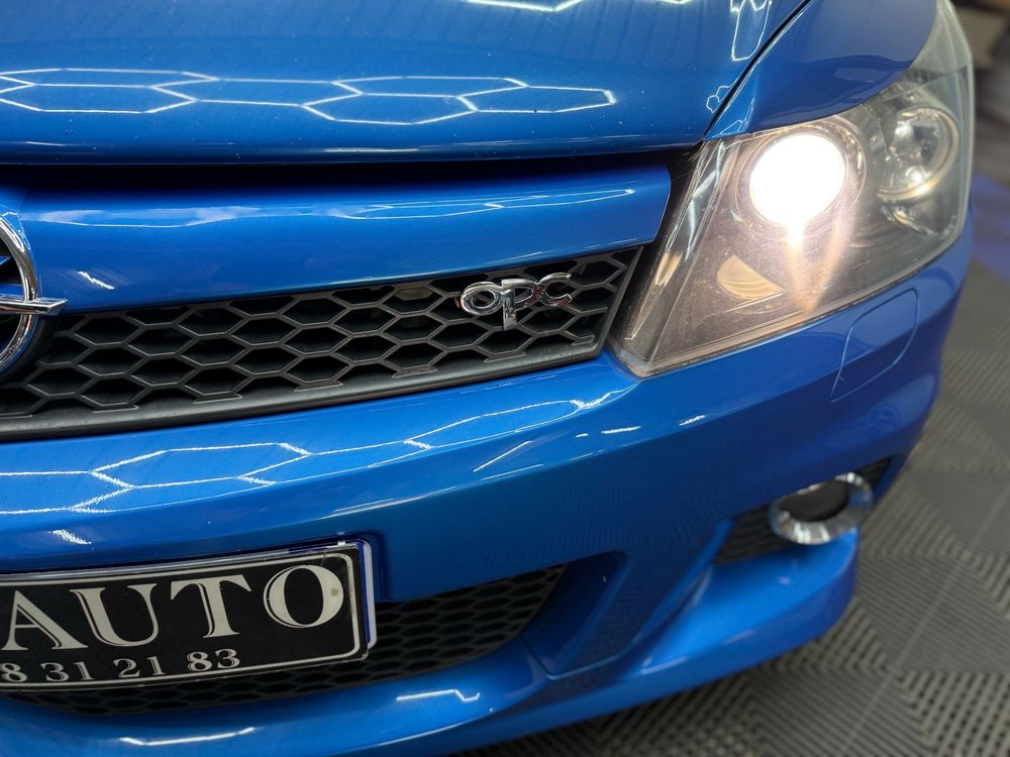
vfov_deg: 56.8
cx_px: 505
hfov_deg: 71.6
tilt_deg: -34.9
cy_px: 378
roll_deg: -2.5
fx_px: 700
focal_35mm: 24
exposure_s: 1/87
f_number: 1.78
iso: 200
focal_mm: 6.76
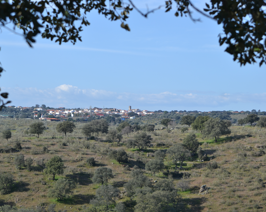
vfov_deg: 16.4
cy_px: 106
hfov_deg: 20.5
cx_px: 122
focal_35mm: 94
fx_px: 737
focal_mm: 55
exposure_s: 1/320
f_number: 6.3
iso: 100
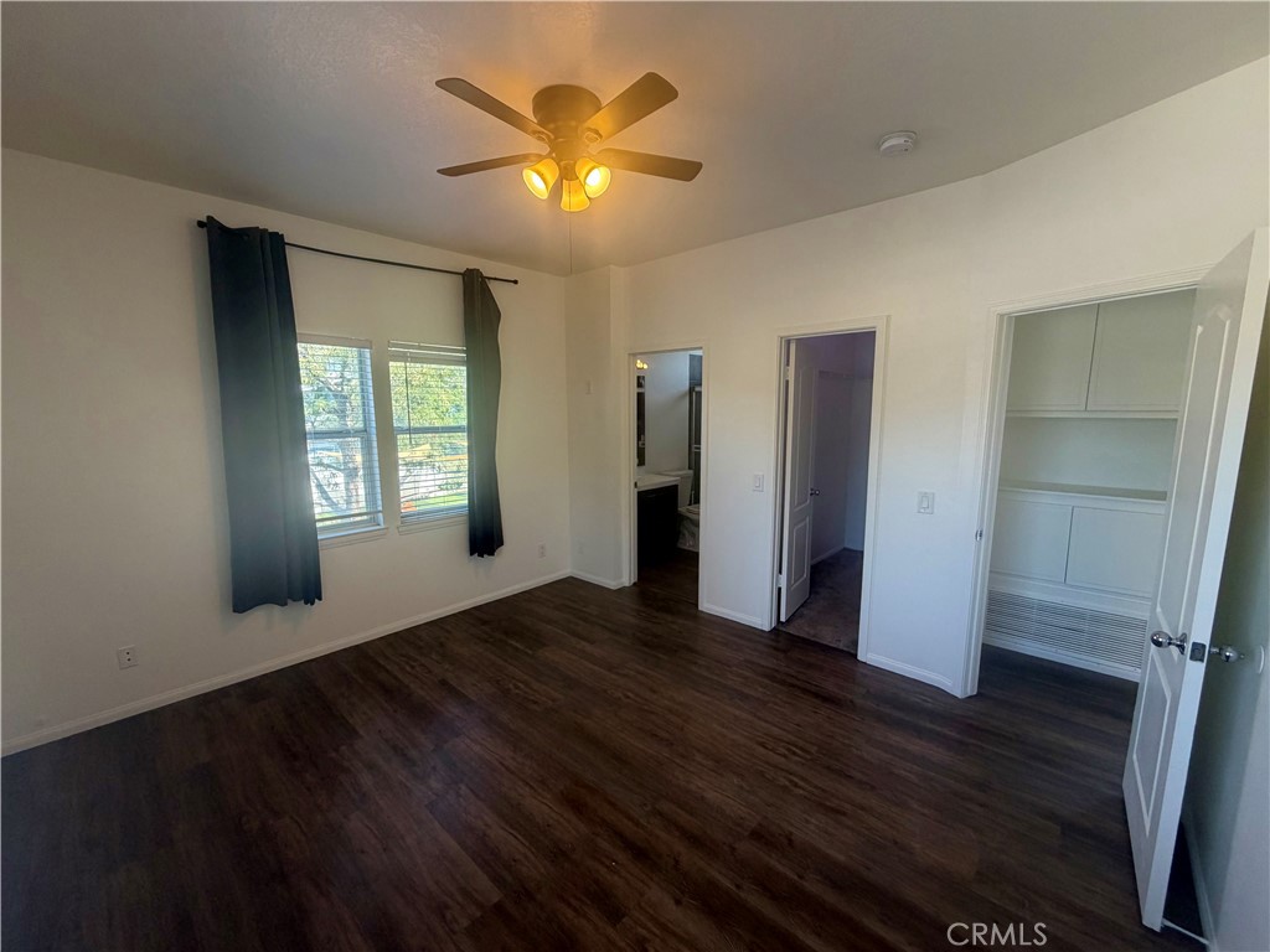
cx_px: 635
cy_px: 476
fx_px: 514
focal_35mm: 14
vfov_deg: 85.7
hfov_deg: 102.1
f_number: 2.2
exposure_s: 1/121
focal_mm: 2.22
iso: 160
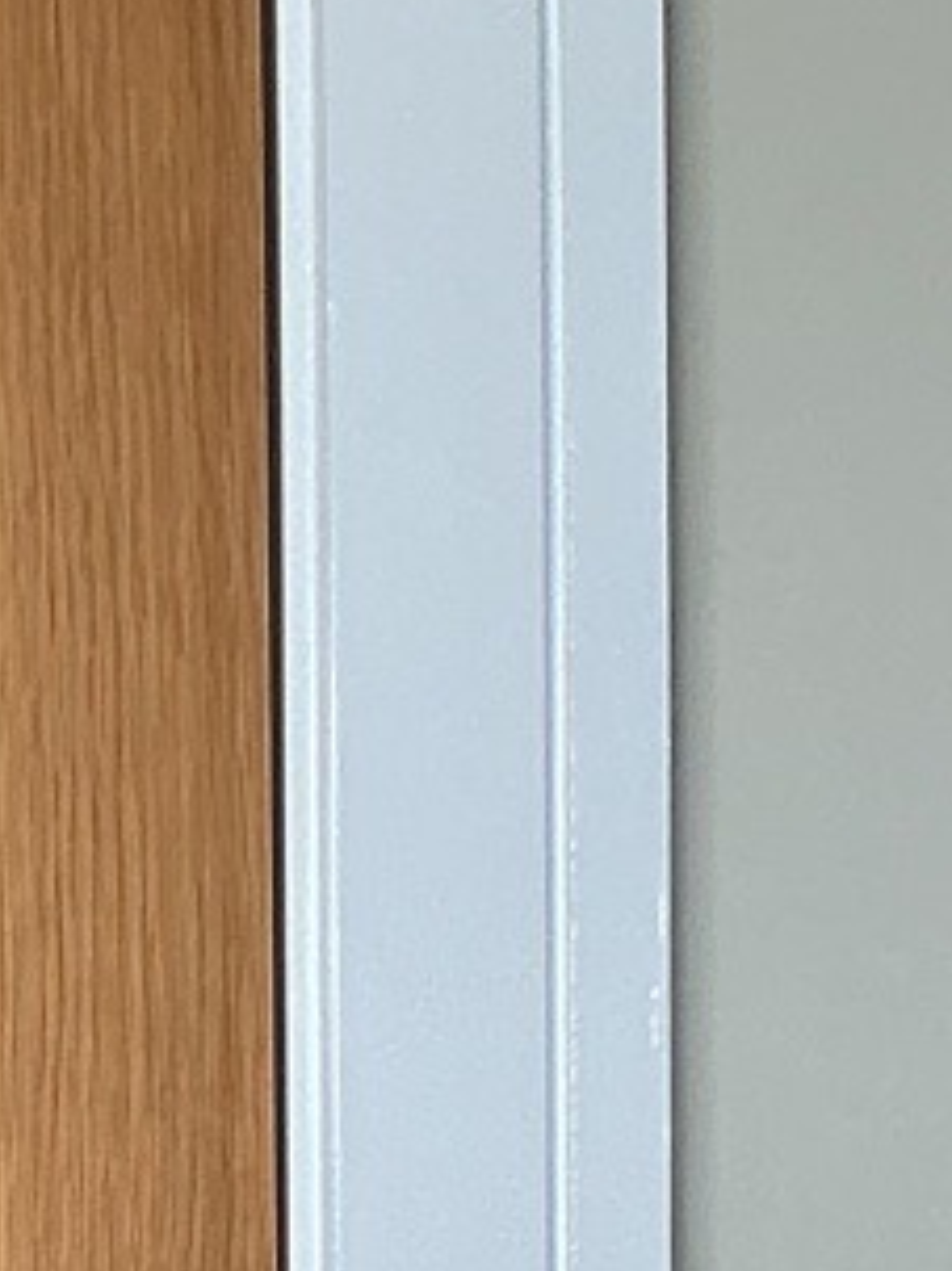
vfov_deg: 12.2
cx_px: -1397
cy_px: 2047
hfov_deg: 8.7
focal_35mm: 153
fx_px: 5614
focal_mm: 3
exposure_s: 1/60
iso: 64
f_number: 1.8
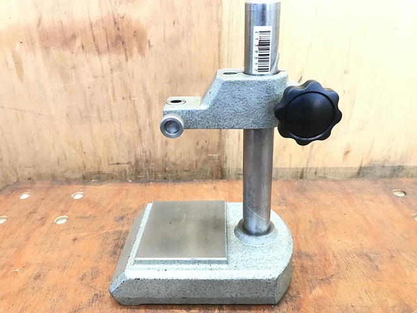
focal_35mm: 28
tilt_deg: -24.5
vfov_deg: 49.7
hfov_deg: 63.4
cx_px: 208
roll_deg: +2.1
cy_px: 156
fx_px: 337
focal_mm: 3.99
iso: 80
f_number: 1.8
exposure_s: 1/15
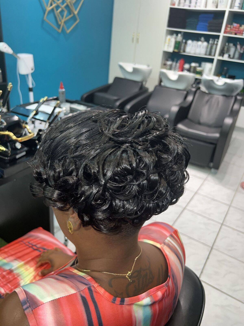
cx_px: 122
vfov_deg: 67.3
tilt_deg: -26.6
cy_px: 163
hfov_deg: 53.1
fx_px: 244
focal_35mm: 26
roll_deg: -6.7
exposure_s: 1/52
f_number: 1.5
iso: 32
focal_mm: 5.7
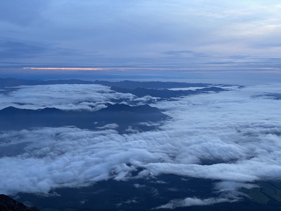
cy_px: 106
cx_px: 140
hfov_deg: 36.8
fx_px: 422
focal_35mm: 52
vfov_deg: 28.0
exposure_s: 1/99
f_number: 2
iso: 64
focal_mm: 6
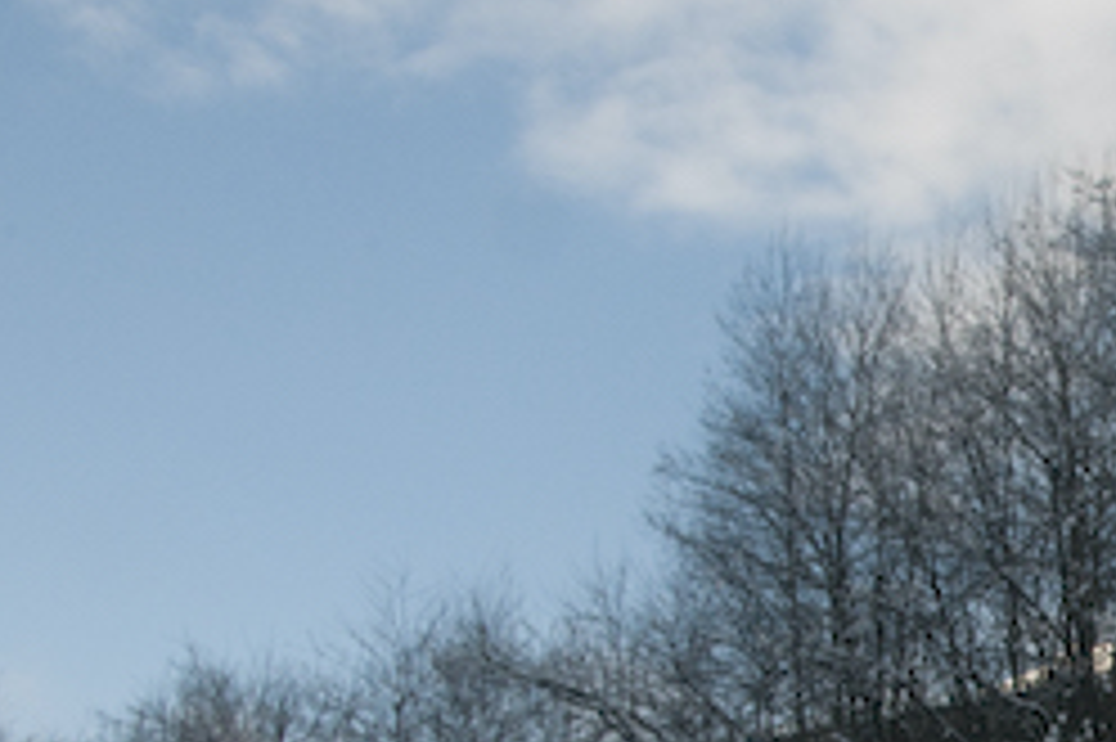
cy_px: 807
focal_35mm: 93
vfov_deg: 14.4
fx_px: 2881
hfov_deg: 19.8
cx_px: 1516
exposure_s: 1/100
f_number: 22
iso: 400
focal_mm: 22
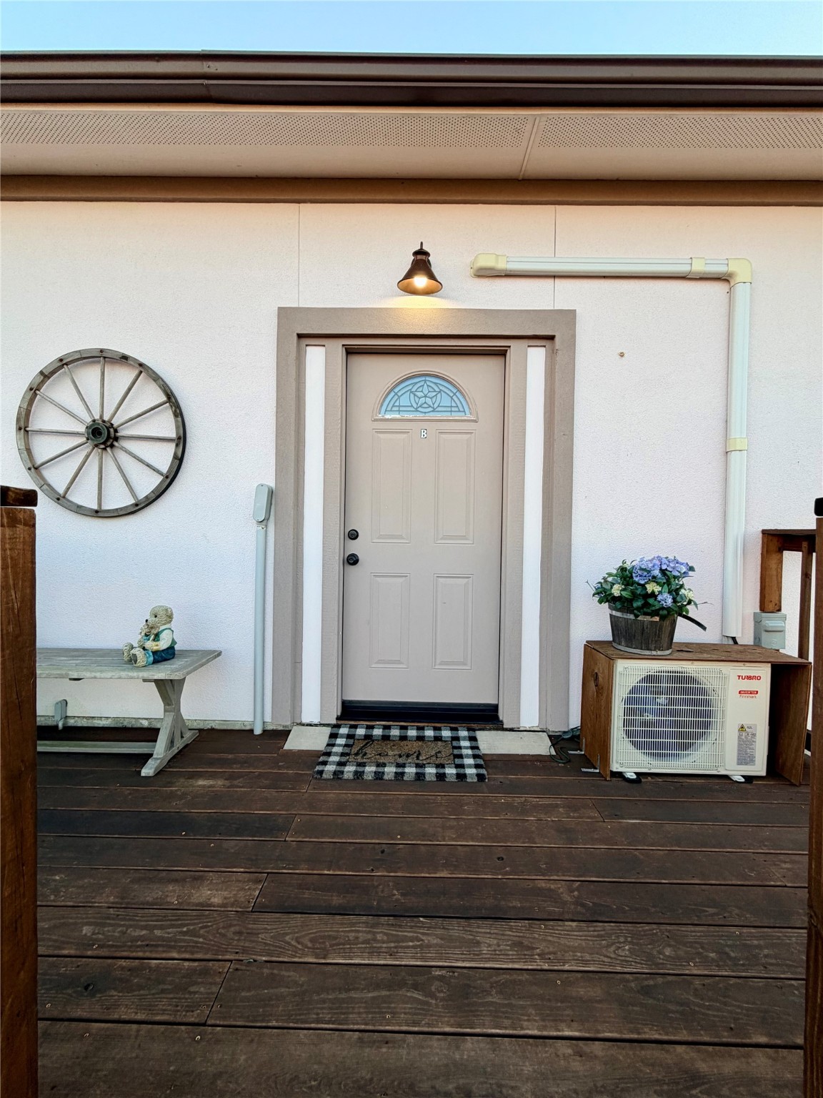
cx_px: 412
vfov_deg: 102.1
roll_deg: -0.7
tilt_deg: -1.0
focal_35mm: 14
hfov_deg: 85.7
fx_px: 444
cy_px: 549
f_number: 2.2
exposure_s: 1/121
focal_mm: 2.22
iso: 50
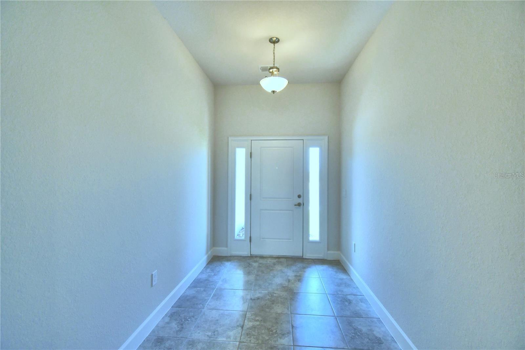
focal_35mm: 15
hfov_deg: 100.4
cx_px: 262
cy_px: 175
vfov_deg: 77.3
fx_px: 219
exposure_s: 1/125
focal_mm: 10
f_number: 4.5
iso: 400
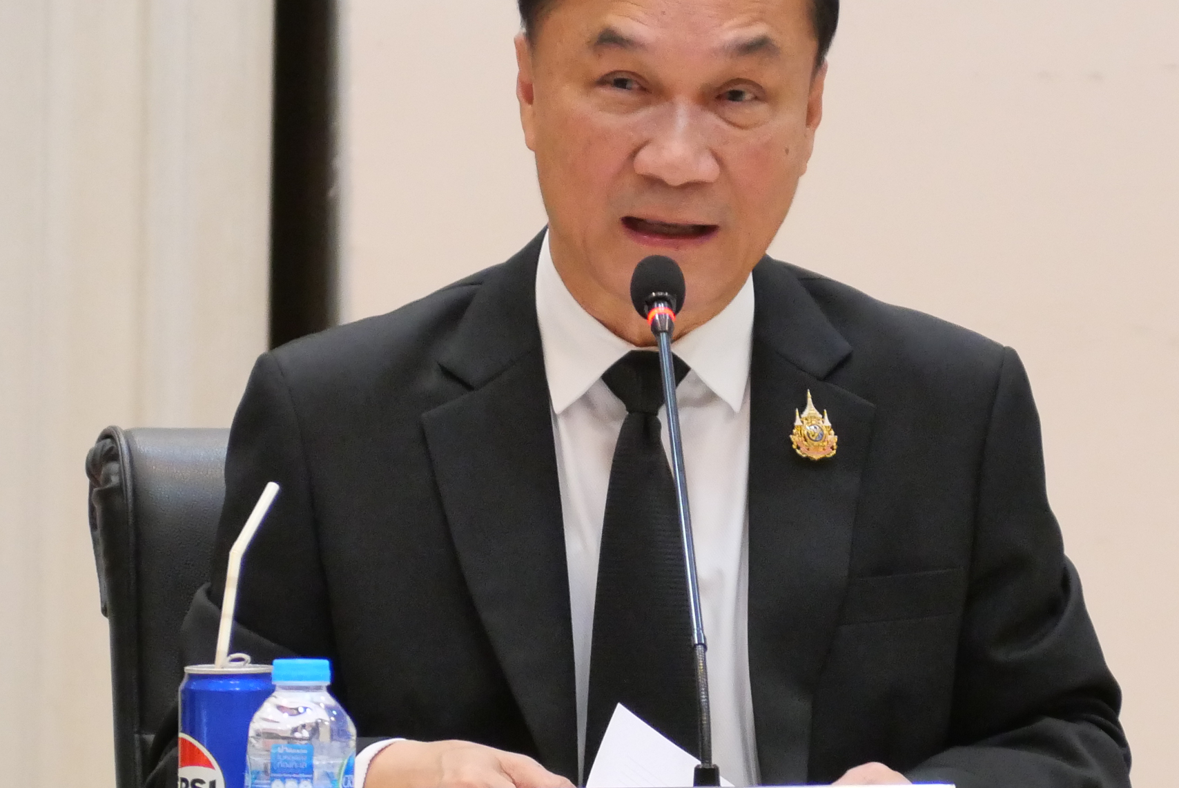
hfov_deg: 3.0
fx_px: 22151
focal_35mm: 676
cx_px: 691
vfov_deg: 2.0
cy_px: 281
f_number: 5.6
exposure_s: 1/100
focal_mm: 150
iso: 3200
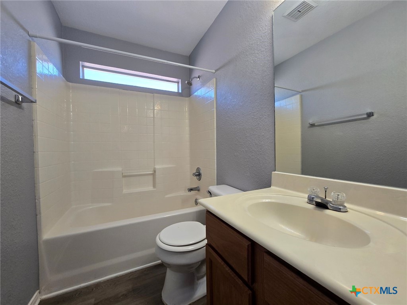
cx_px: 204
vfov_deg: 89.9
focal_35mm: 13
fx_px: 153
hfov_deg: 106.2
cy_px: 152
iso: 80
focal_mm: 2.2
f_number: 2.2
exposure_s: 1/60
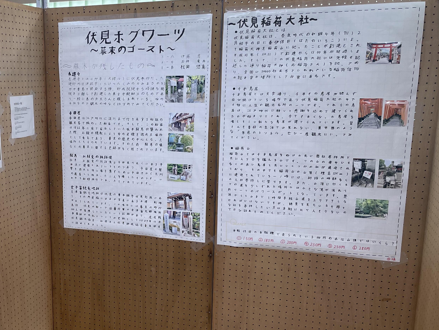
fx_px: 533
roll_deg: +0.5
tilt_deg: -13.0
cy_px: 191
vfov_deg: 34.3
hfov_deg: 43.2
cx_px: 105
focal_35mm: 42
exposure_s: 1/120
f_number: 1.6
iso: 80
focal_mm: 4.2
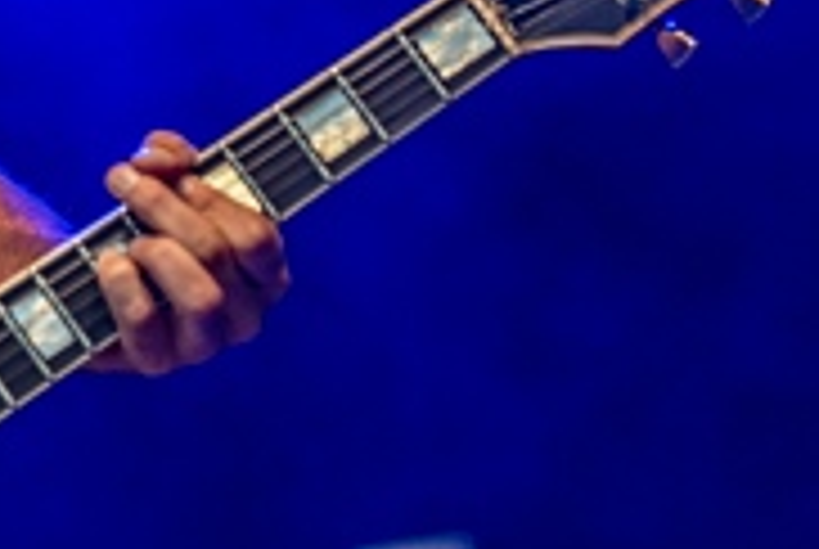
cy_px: 61
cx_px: -630
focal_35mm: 435
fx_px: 9912
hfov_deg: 4.7
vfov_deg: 3.2
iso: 250
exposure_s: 1/100
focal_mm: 110
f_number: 2.8
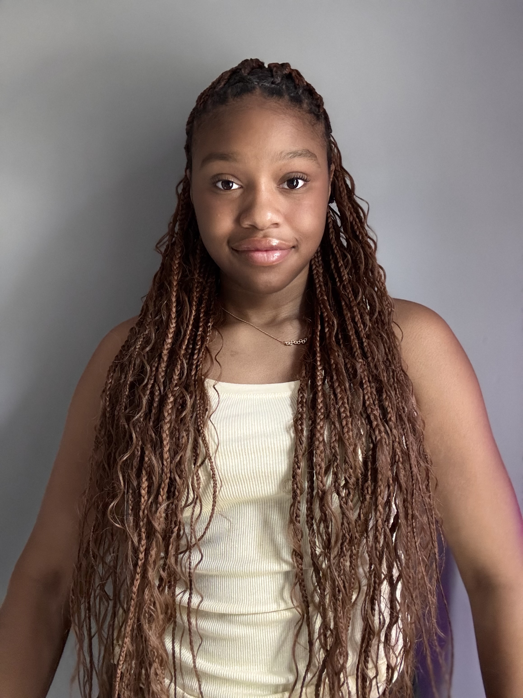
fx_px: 604
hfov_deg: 46.8
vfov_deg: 60.0
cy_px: 349
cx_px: 262
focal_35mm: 30
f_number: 1.9
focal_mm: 2.69
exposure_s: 1/40
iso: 400
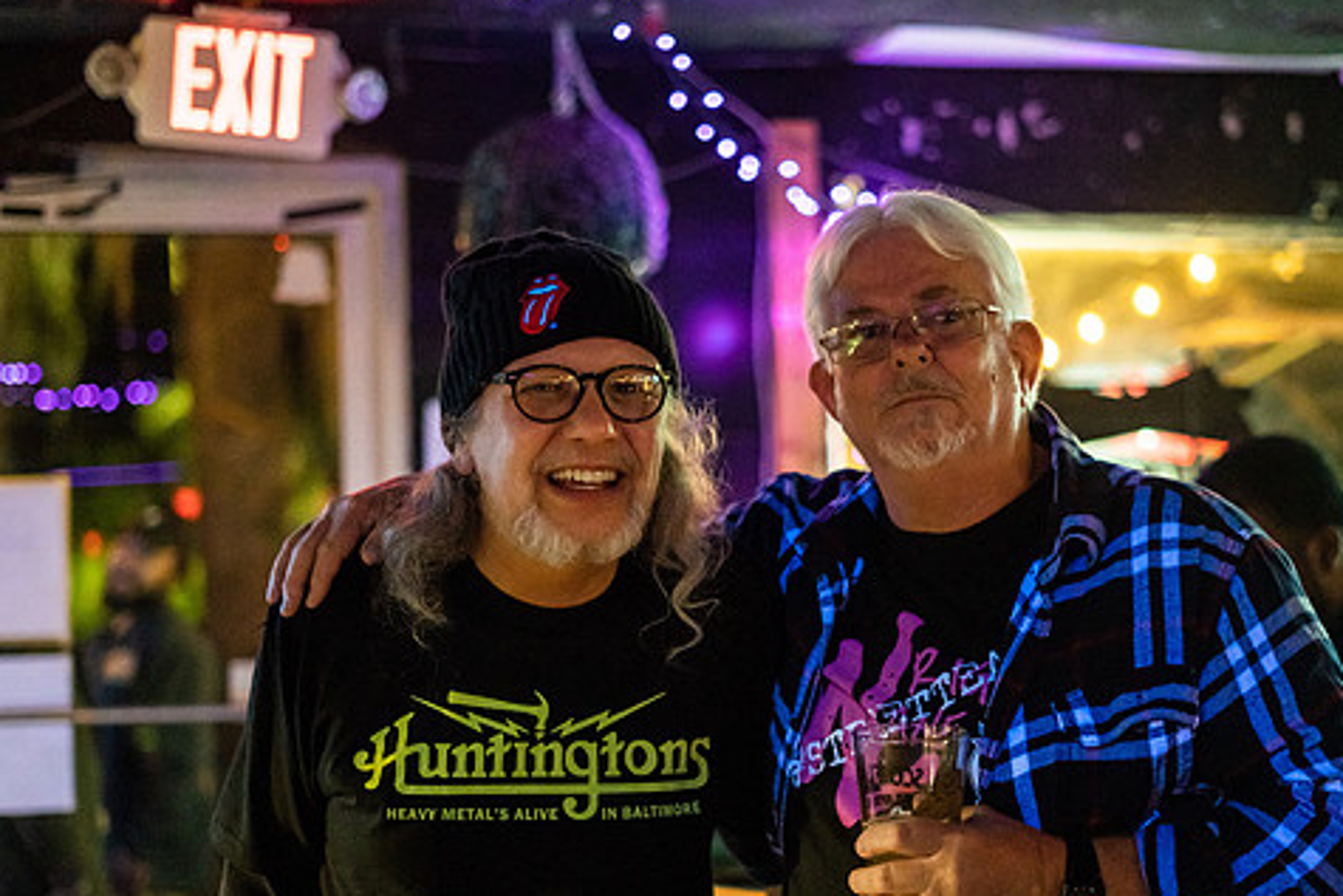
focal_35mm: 61
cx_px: 746
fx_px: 2276
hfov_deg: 32.8
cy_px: 485
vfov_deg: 22.3
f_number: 1.8
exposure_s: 1/320
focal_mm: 50
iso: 3200
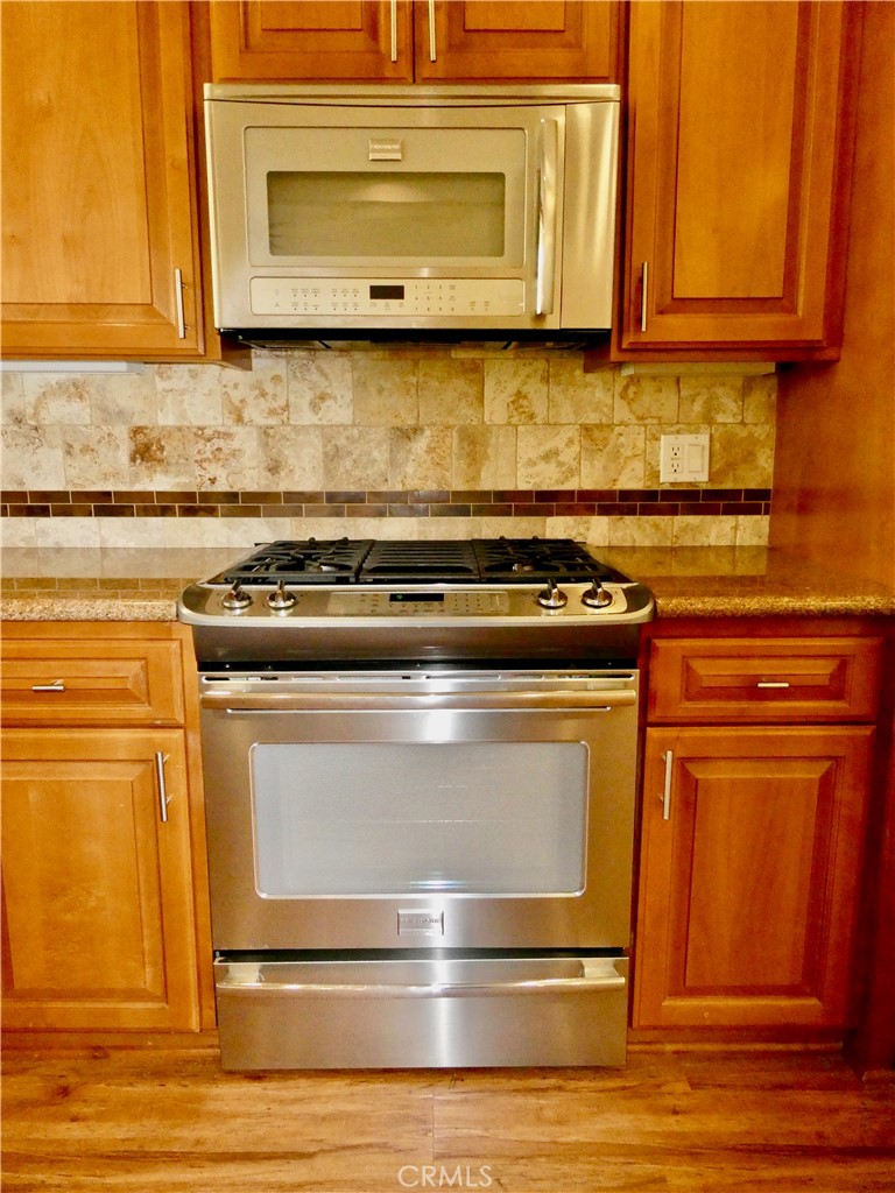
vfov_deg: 71.6
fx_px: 827
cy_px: 596
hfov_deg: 56.8
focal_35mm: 24
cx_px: 448
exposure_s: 1/125
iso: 800
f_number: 3.3
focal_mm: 4.3
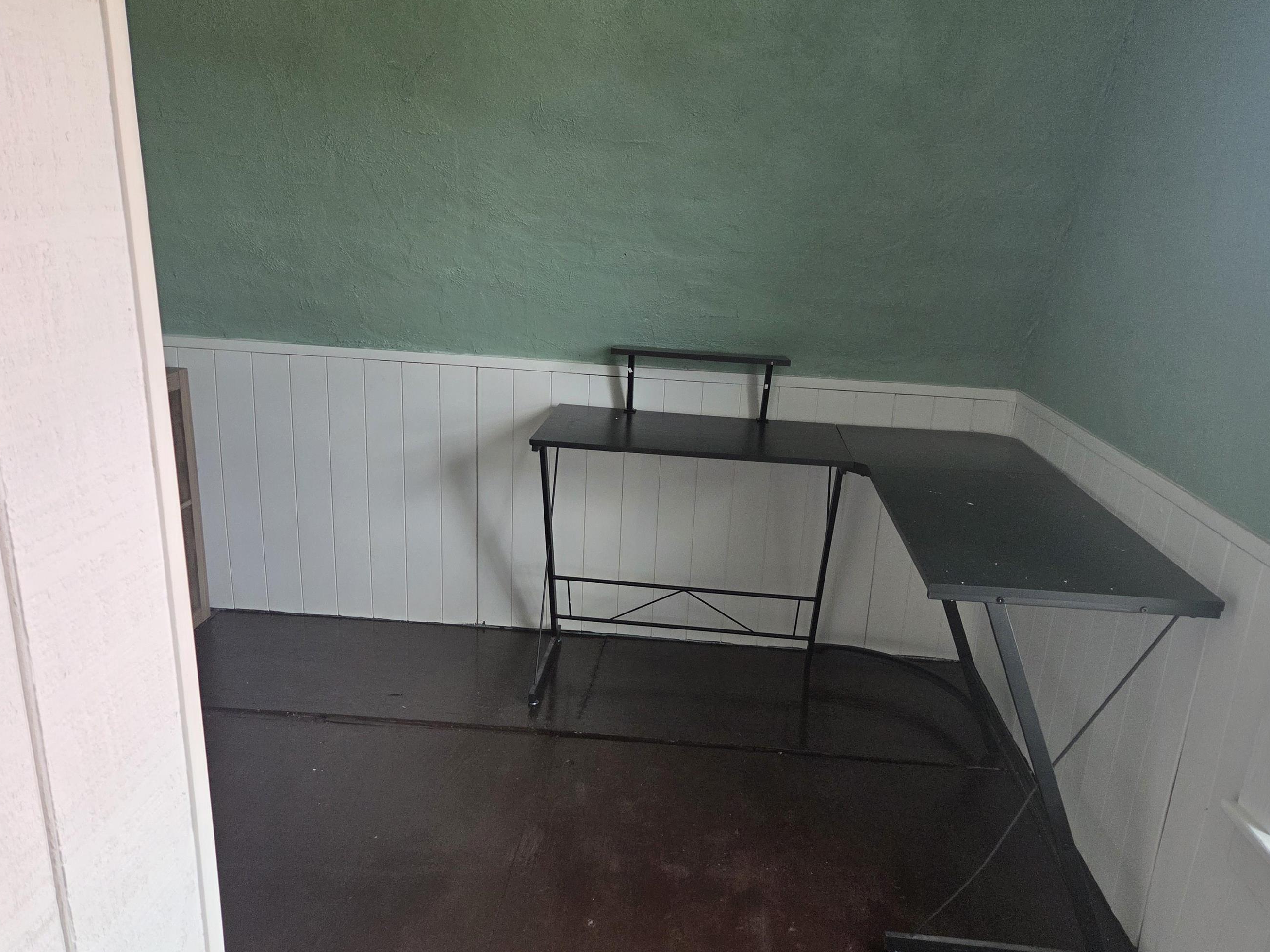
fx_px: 991
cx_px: 661
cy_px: 507
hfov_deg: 65.3
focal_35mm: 27
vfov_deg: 51.3
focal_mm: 5.4
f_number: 1.8
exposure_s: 1/180
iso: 200
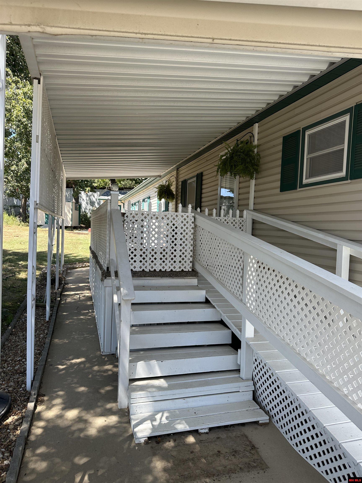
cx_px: 181
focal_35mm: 24
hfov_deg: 56.8
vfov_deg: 71.6
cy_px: 242
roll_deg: -3.9
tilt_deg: -1.5
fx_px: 335
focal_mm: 6.86
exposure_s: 1/672
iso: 80
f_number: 1.78
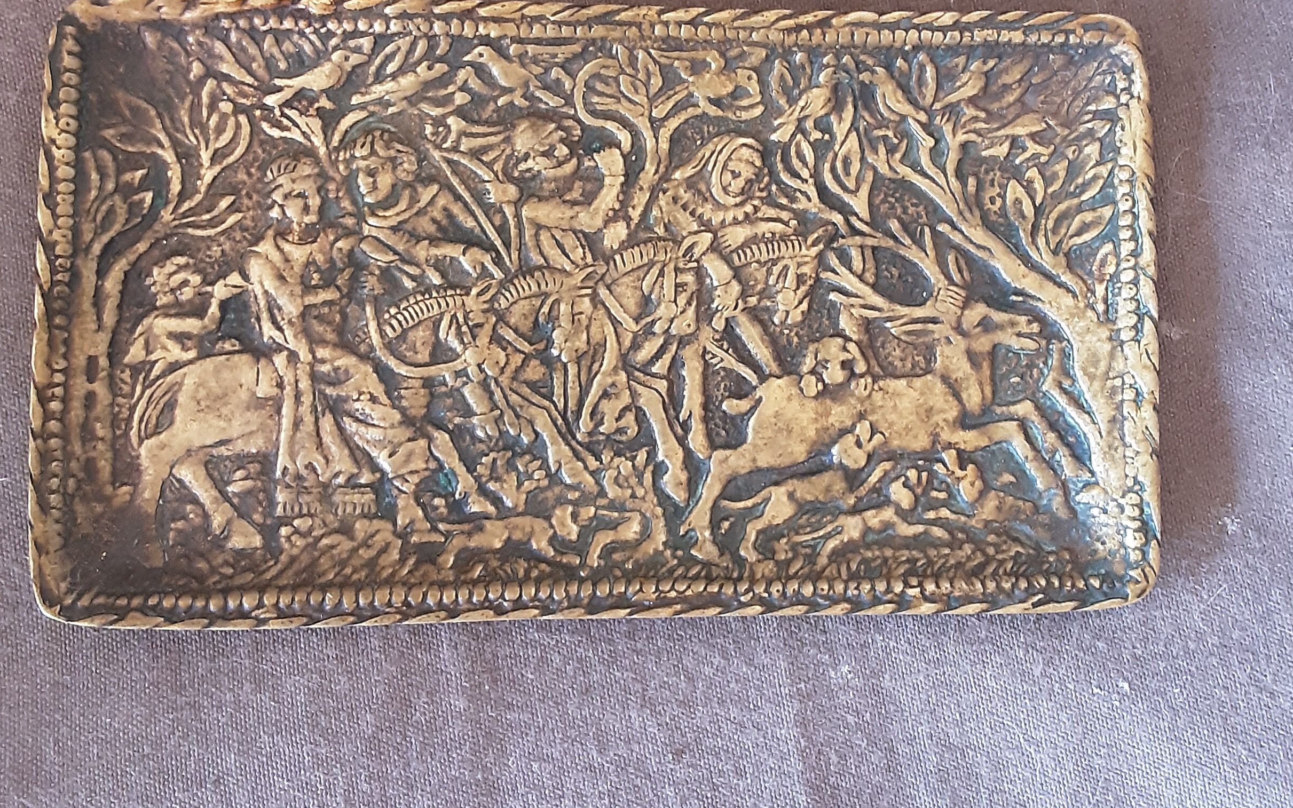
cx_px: 650
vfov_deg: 31.9
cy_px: 309
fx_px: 1410
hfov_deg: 49.3
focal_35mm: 40
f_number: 1.9
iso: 200
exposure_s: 1/25
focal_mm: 2.9
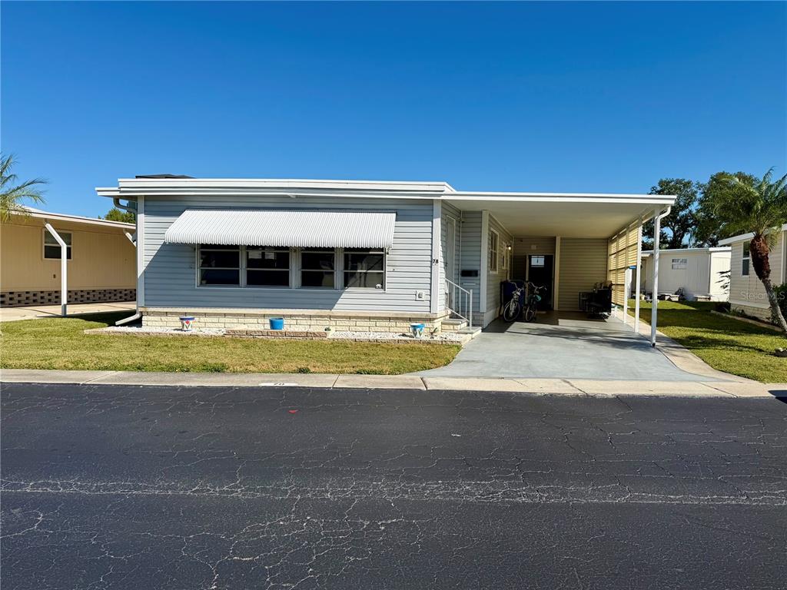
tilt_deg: -1.5
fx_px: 546
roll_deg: -0.2
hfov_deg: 71.6
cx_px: 394
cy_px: 295
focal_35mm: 24
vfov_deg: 56.8
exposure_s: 1/6711
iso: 80
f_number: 1.78
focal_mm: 6.76
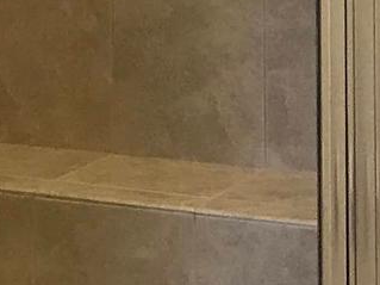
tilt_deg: -1.5
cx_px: -466
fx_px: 1975
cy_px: -105
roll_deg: +0.8
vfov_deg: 8.1
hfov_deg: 9.9
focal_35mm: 180
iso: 32
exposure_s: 1/30
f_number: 1.8
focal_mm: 3.99
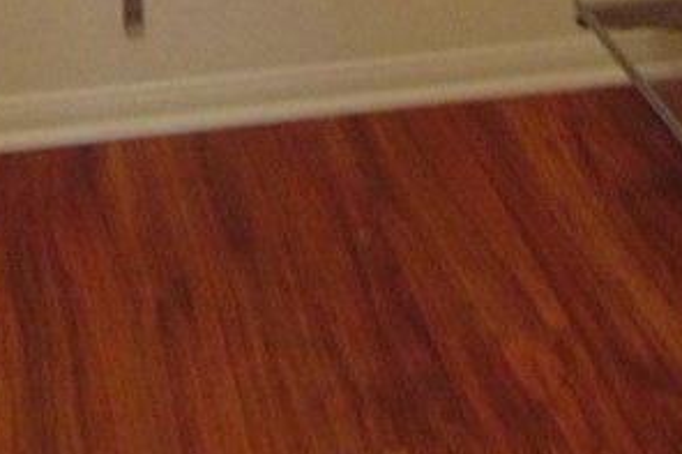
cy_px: -449
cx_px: 189
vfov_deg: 13.2
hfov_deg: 22.5
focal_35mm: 90
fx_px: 1704
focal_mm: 4.5
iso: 400
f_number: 3
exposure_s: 1/15
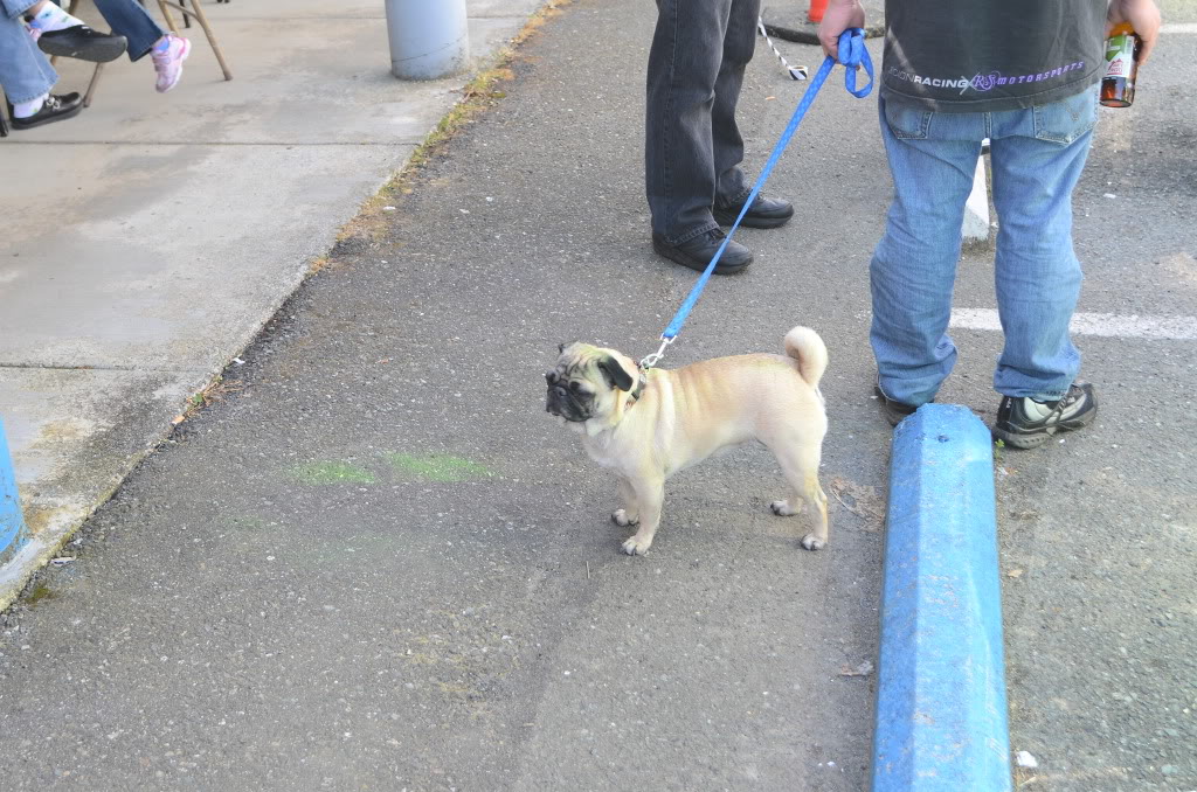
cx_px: 598
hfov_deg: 37.9
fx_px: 1742
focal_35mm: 52
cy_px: 396
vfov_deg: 25.6
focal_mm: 35
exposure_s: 1/50
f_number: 5
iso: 140
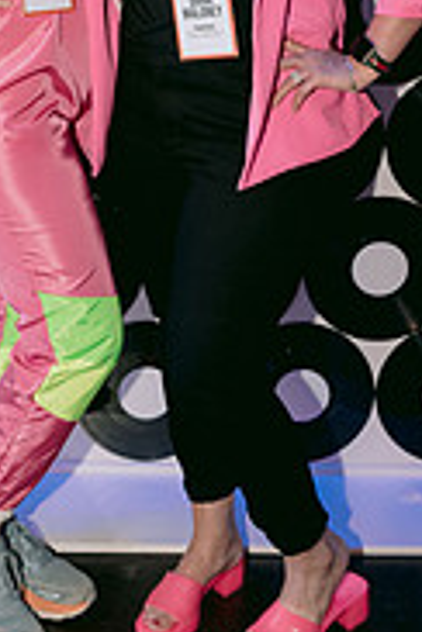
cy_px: -10
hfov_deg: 15.9
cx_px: 149
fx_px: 1512
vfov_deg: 22.7
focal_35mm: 86
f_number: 2.8
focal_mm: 35
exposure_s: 1/160
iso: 1600
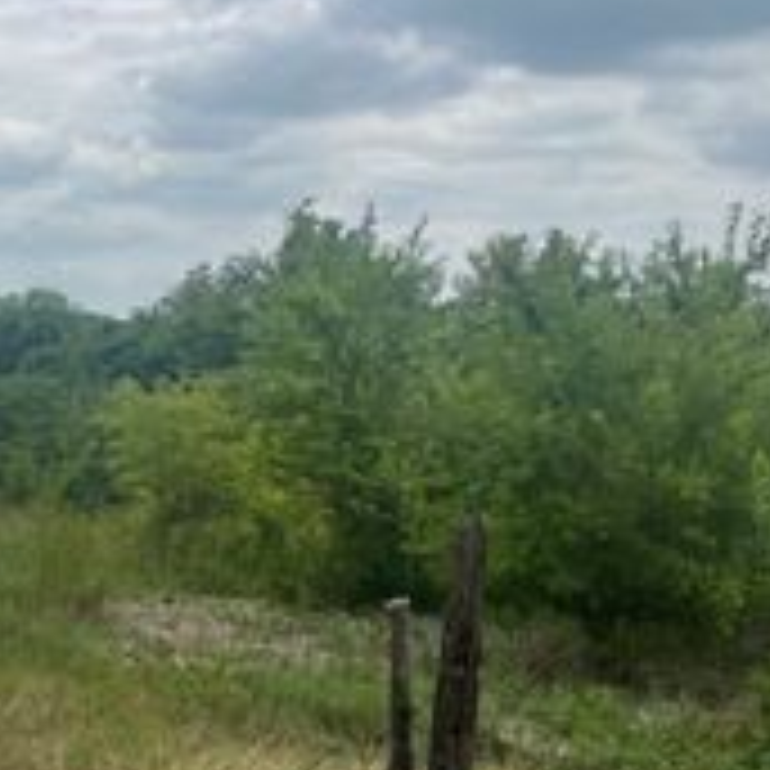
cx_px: 101
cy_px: 340
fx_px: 1460
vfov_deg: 29.5
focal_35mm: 58
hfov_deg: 28.6
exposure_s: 1/7463
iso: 50
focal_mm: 5.7
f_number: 1.5
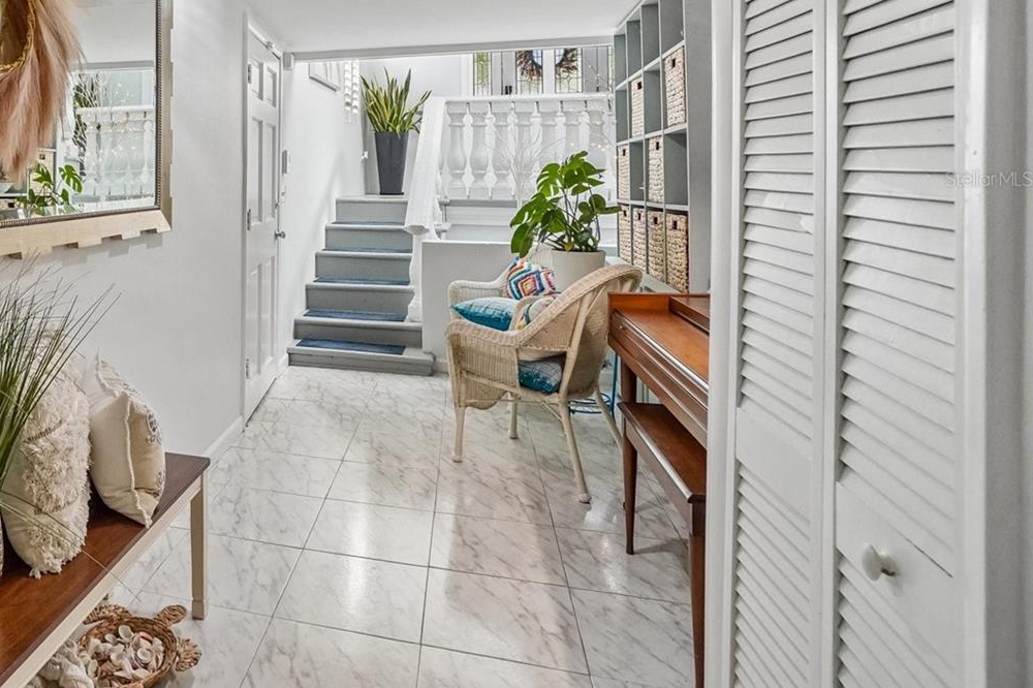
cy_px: 179
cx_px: 211
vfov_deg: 51.0
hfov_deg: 67.1
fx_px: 688
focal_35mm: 24
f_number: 8
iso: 1250
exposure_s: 1/30
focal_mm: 10
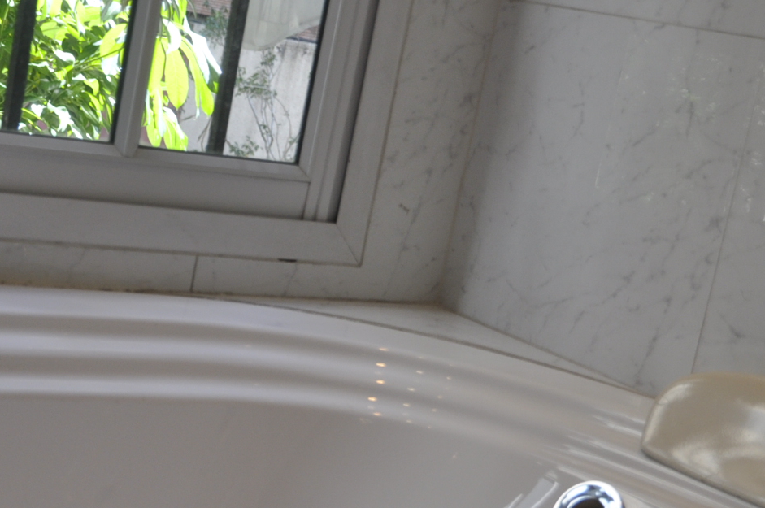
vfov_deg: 16.6
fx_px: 1740
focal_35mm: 82
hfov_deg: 24.6
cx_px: 225
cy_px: 325
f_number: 3.8
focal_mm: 24
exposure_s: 1/200
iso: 320
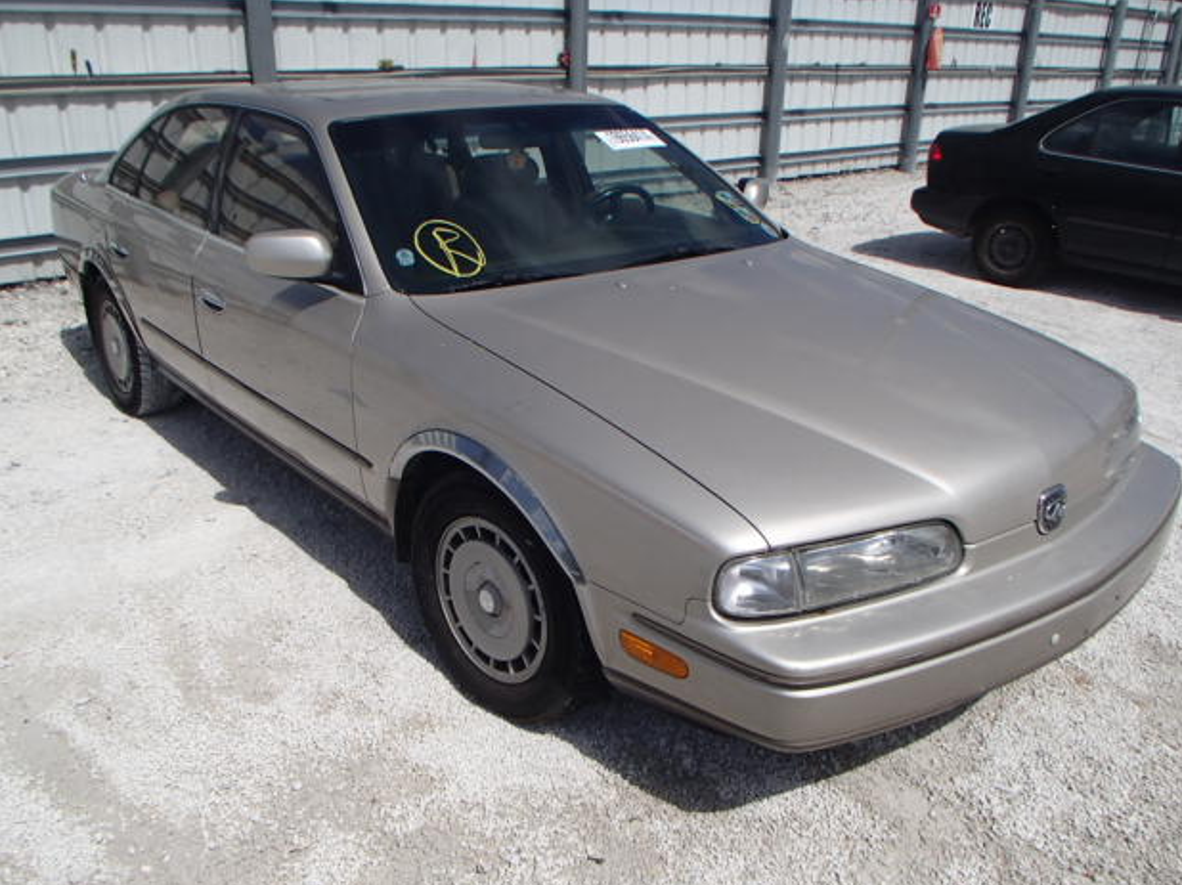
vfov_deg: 48.2
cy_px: 453
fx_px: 990
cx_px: 578
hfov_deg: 61.7
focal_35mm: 29
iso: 100
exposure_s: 1/250
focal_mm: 5
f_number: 11
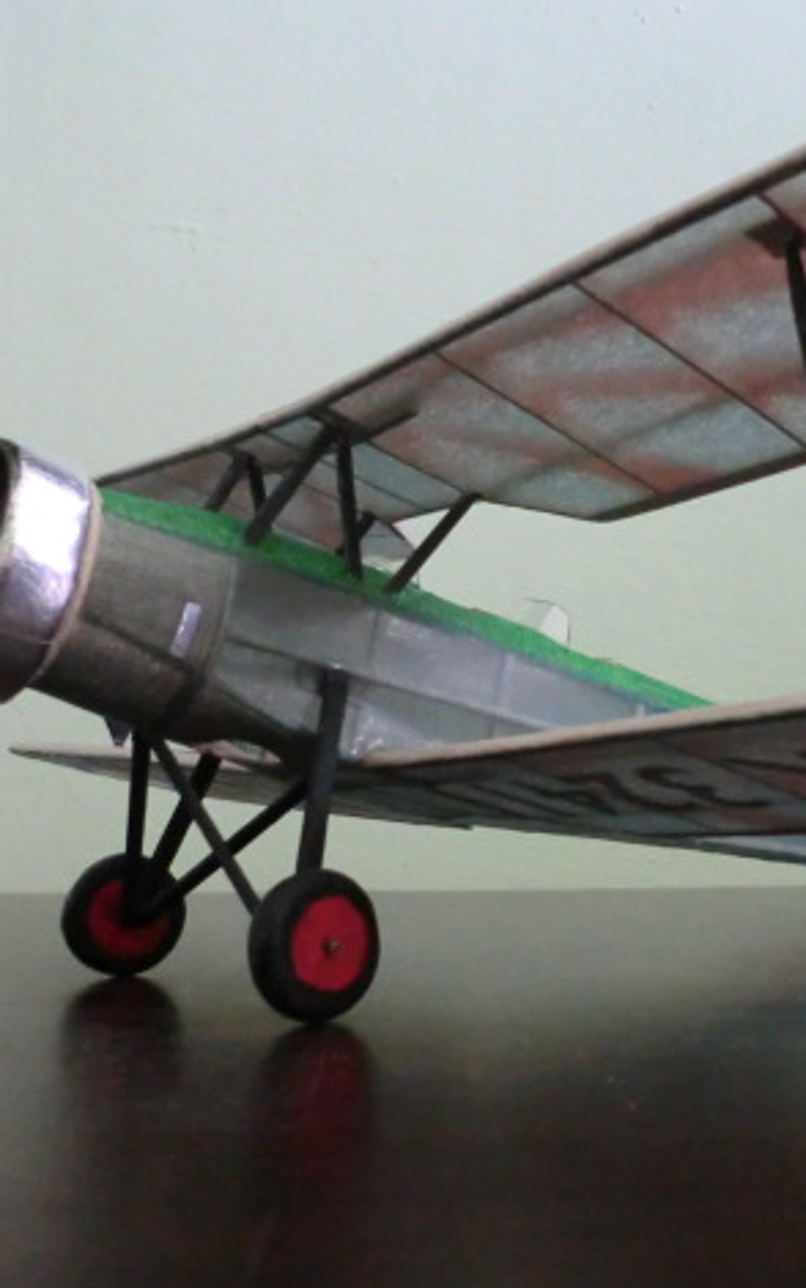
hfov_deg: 31.9
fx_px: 1370
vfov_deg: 50.4
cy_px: 649
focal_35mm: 39
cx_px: 652
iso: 640
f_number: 3.2
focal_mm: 4.9
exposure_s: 1/60
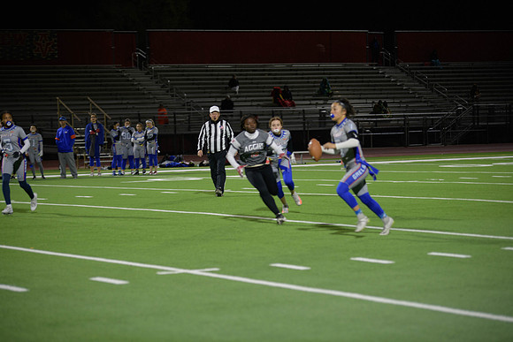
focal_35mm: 122
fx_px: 1739
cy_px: 171
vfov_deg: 11.2
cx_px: 256
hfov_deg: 16.8
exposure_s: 1/200
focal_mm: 122
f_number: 2.8
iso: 720
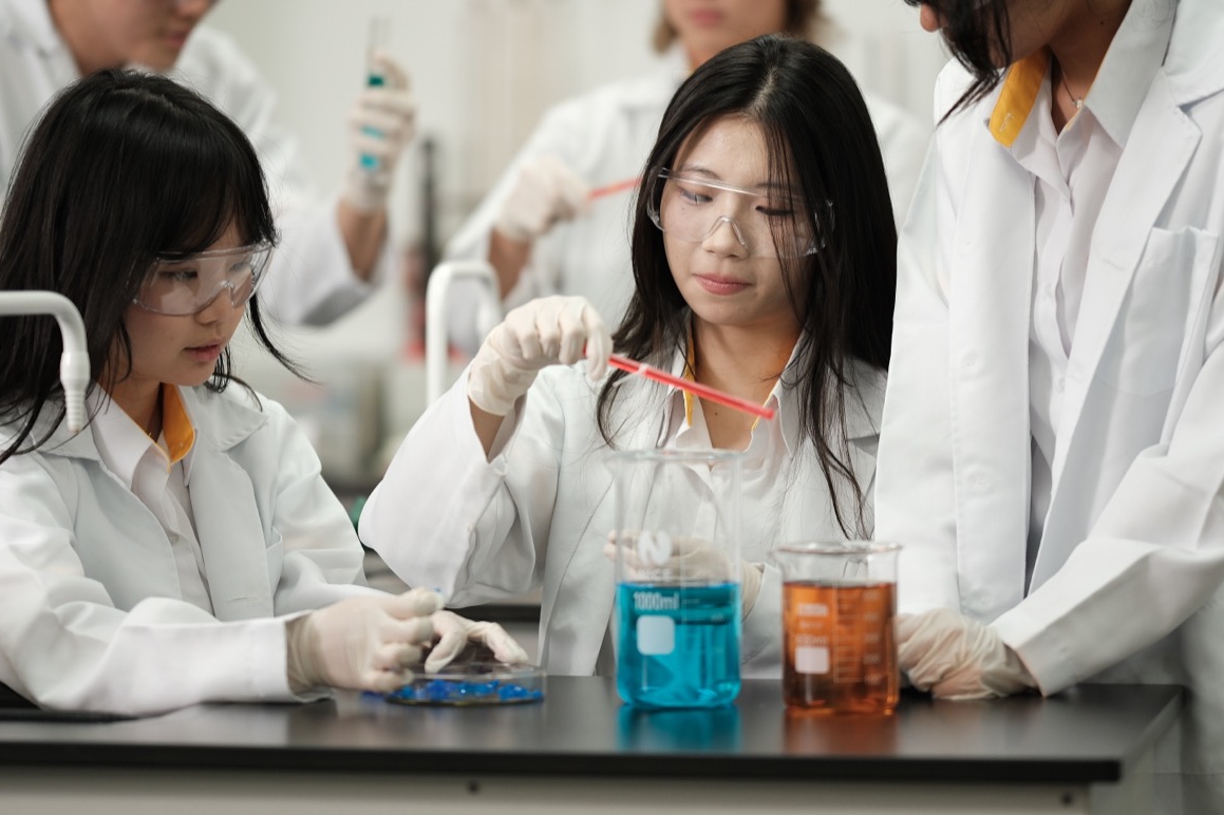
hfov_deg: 13.2
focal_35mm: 156
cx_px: 620
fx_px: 5302
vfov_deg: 8.8
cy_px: 292
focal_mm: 75
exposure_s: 1/200
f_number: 1.2
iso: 250
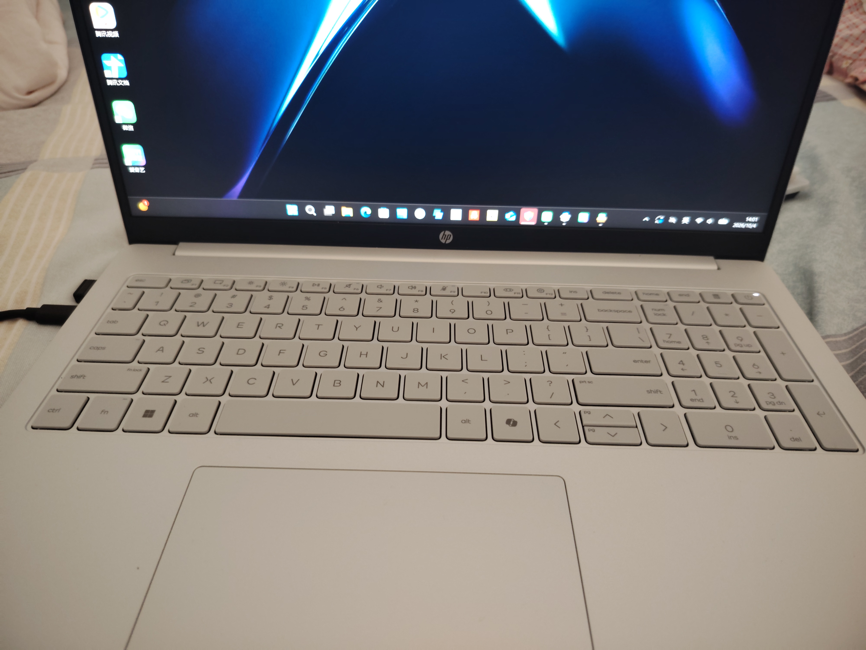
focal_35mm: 24
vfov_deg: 56.8
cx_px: 433
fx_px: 600
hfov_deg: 71.6
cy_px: 325
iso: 2366
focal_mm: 5.25
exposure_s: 1/33.3
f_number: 1.75
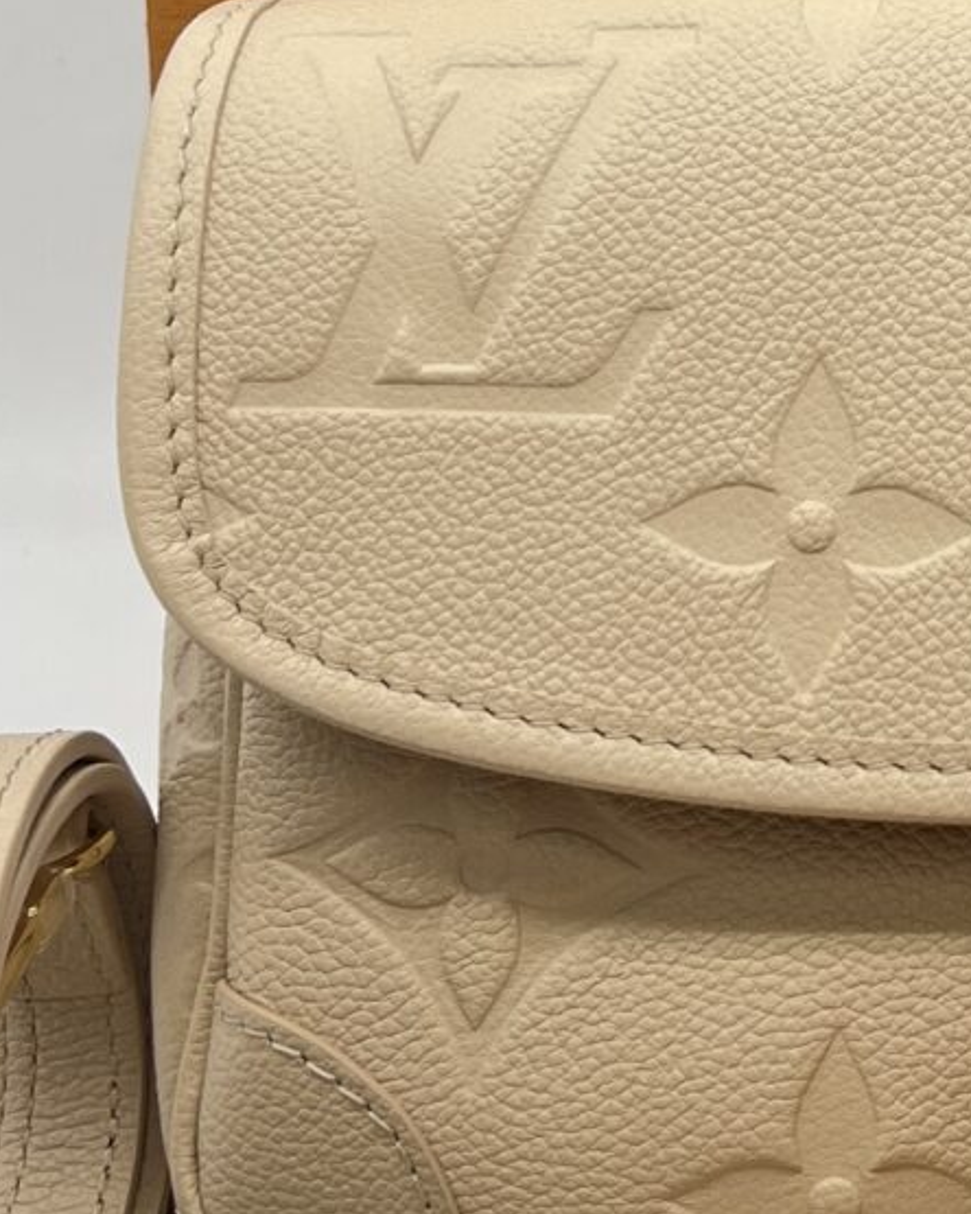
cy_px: 26
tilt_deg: -8.8
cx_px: 1209
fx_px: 4203
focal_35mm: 117
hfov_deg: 12.8
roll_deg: +0.7
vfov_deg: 16.1
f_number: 1.5
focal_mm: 5.7
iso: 32
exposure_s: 1/149
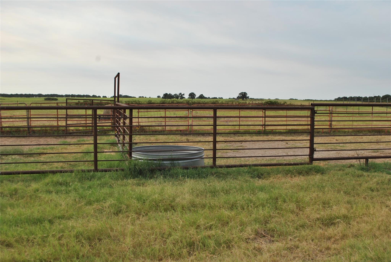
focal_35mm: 39
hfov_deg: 49.5
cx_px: 196
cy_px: 131
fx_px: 424
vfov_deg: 34.3
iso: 100
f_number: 7.1
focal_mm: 26
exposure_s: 1/200
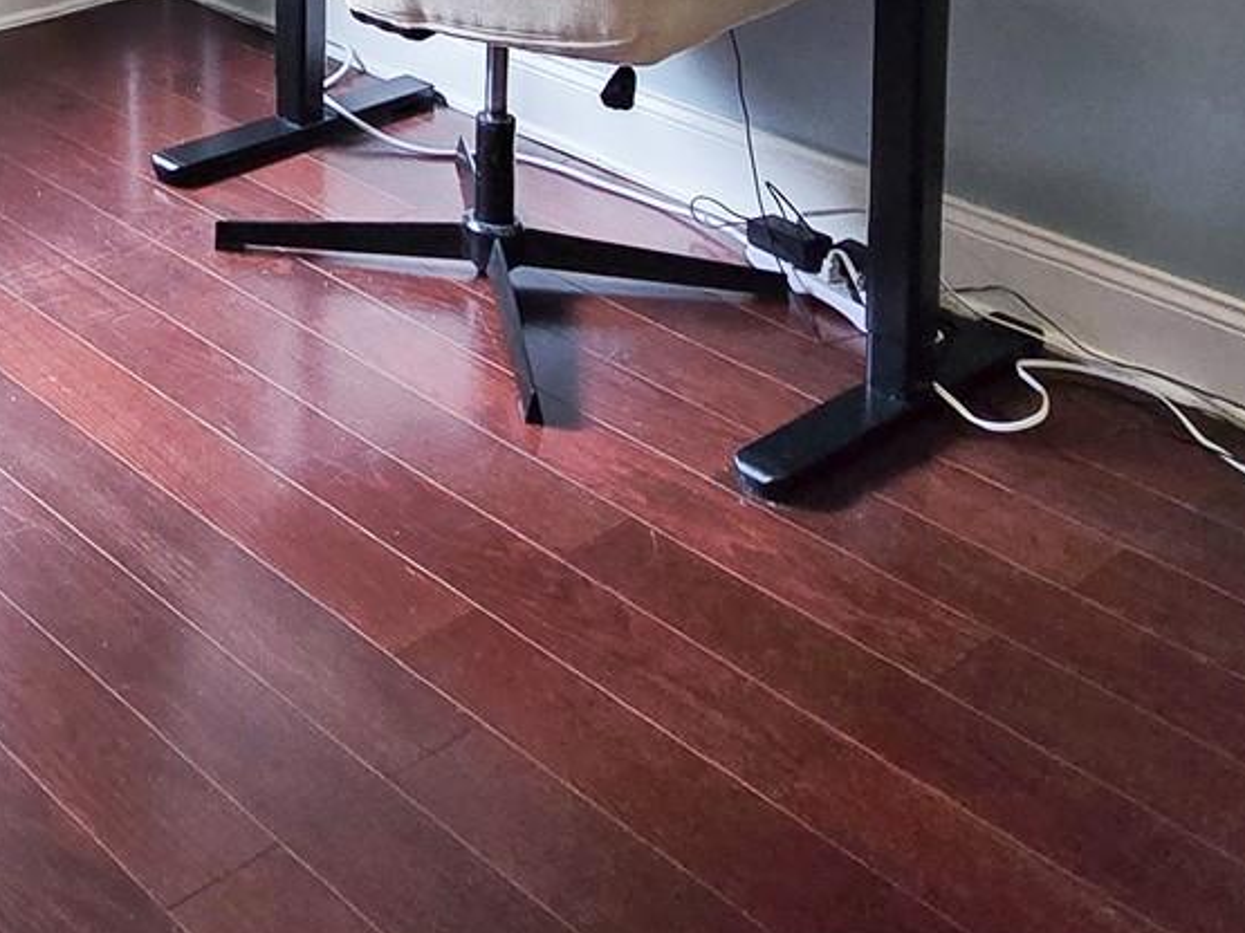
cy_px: -585
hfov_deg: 33.9
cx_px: -157
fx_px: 1726
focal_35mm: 48
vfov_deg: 22.6
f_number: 2.2
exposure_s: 1/75
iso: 125
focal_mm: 2.2
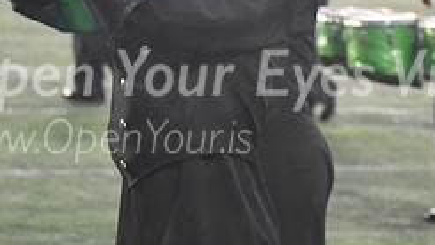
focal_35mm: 390
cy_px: -45
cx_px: 172
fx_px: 4503
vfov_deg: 3.1
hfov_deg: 5.5
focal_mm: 105
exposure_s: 1/100
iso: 1600
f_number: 4.5
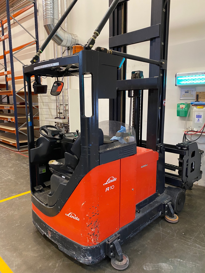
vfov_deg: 67.3
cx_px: 102
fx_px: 205
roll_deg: +0.6
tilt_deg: -8.9
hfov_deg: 53.1
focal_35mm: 26
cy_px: 136
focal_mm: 4.25
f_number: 1.8
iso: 320
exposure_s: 1/50
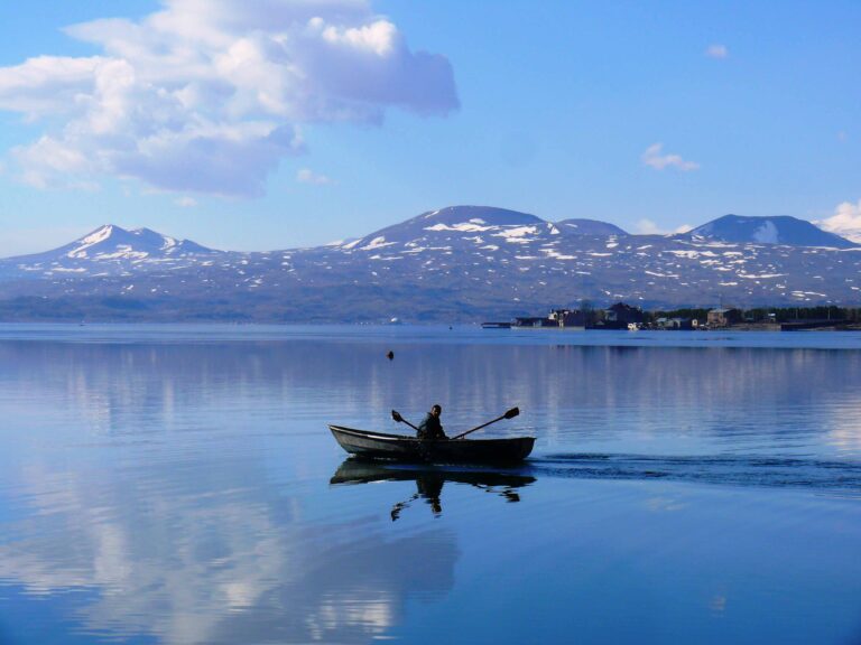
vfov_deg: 14.0
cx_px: 430
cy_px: 322
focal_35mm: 106
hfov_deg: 18.5
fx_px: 2637
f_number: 7.1
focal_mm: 22.5
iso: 100
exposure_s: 1/400
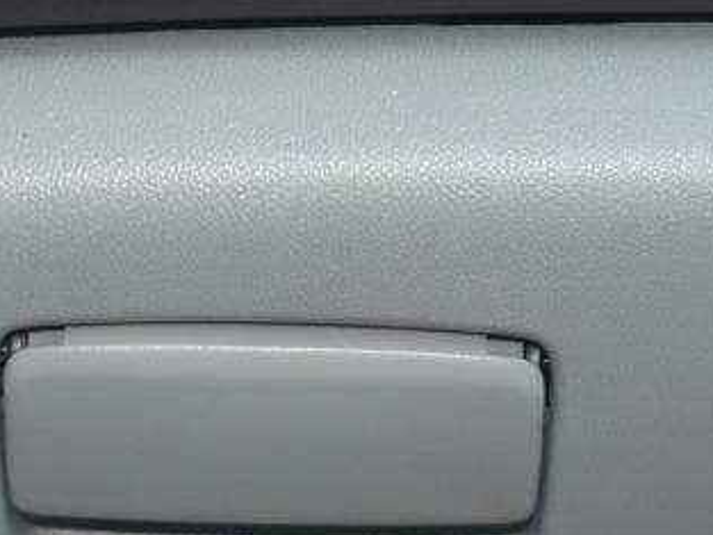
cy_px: -137
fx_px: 4307
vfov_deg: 7.1
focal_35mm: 209
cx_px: 639
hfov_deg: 9.4
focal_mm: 28
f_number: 4.5
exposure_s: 1/80
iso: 800
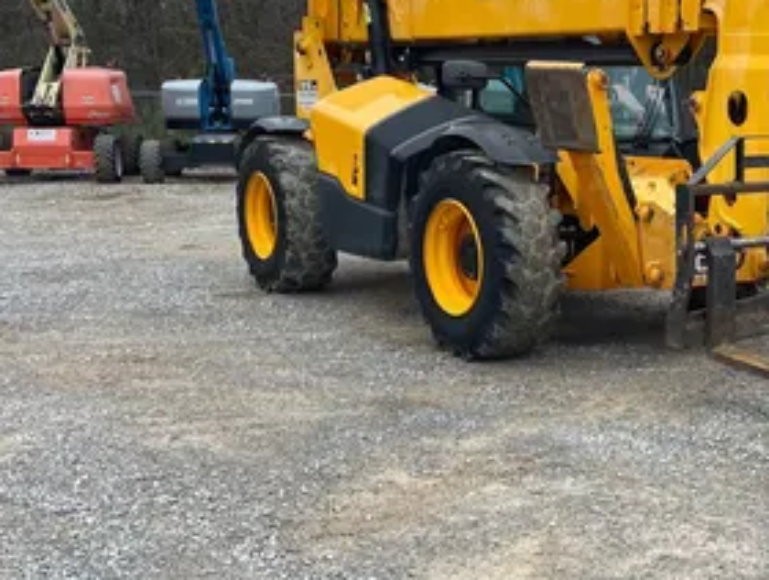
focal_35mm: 51
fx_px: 1135
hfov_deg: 35.1
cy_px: 285
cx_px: 700
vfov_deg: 28.6
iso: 40
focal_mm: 4.2
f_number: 1.6
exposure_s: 1/121
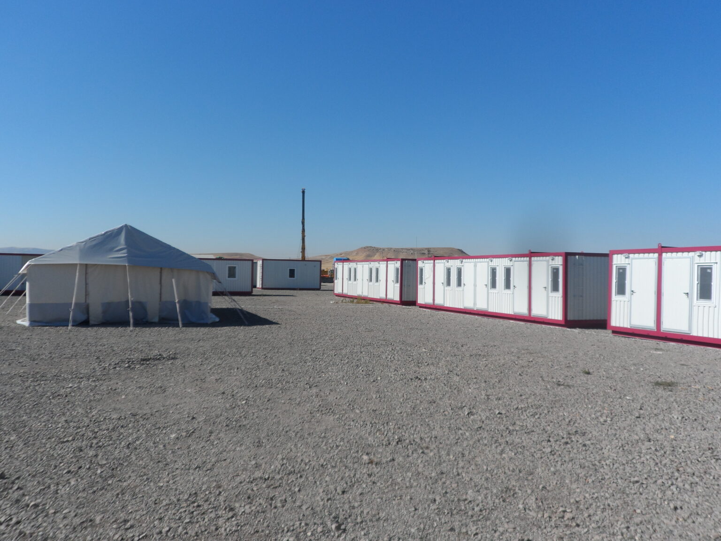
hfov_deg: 63.4
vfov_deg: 49.7
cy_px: 270
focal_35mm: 28
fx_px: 583
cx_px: 360
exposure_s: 1/180
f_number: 8.8
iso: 80
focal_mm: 4.9
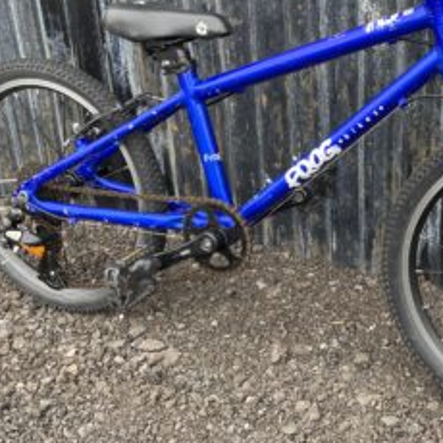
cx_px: 378
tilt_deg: -22.4
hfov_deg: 33.9
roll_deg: -0.9
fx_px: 695
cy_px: 173
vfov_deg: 35.2
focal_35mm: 48
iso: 32
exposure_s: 1/144
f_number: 1.6
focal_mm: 4.2
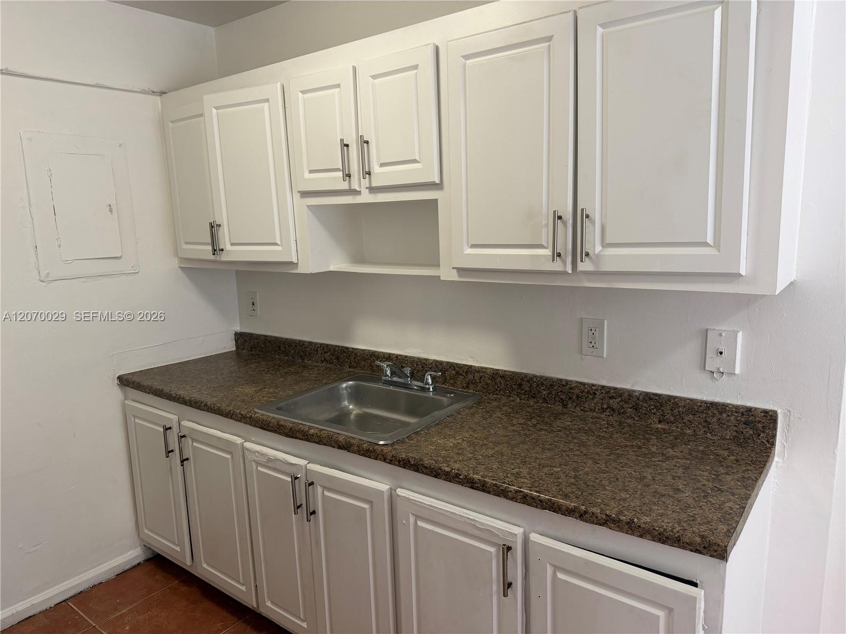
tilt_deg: -10.3
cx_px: 423
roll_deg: +2.2
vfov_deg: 56.8
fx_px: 587
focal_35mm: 24
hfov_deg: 71.6
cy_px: 317
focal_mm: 6.76
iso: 160
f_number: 1.78
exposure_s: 1/60
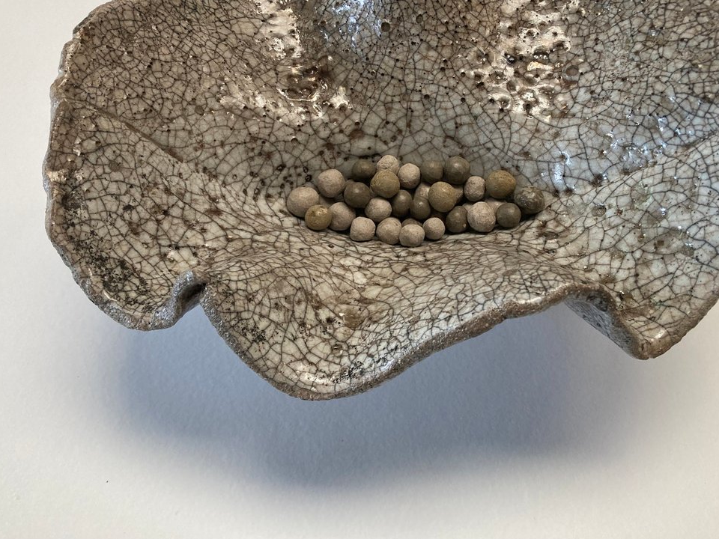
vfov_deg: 40.4
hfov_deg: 52.5
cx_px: 404
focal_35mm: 35
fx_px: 727
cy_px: 204
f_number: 1.8
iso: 80
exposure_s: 1/113
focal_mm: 3.99
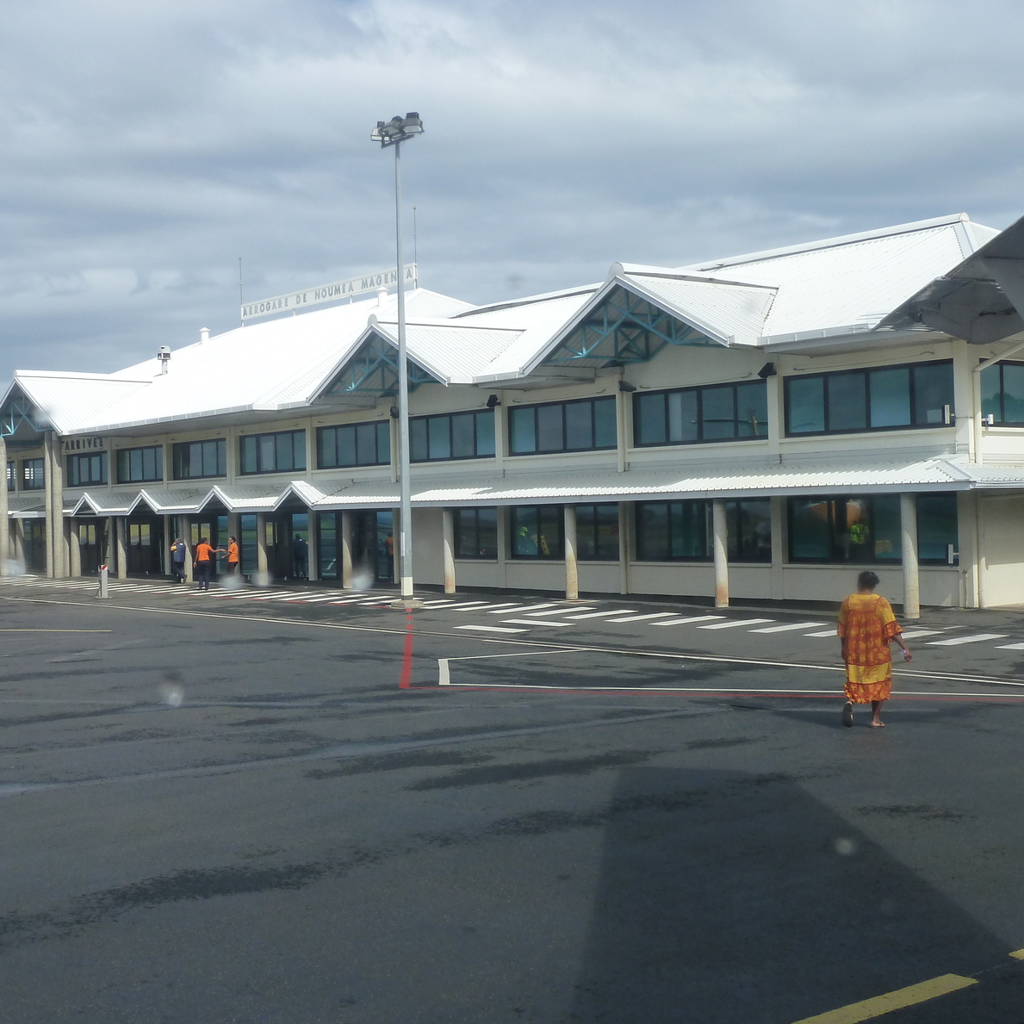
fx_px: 1473
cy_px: 515
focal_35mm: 44
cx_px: 358
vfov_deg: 38.3
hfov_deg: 38.0
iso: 125
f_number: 5
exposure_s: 1/500
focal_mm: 6.1
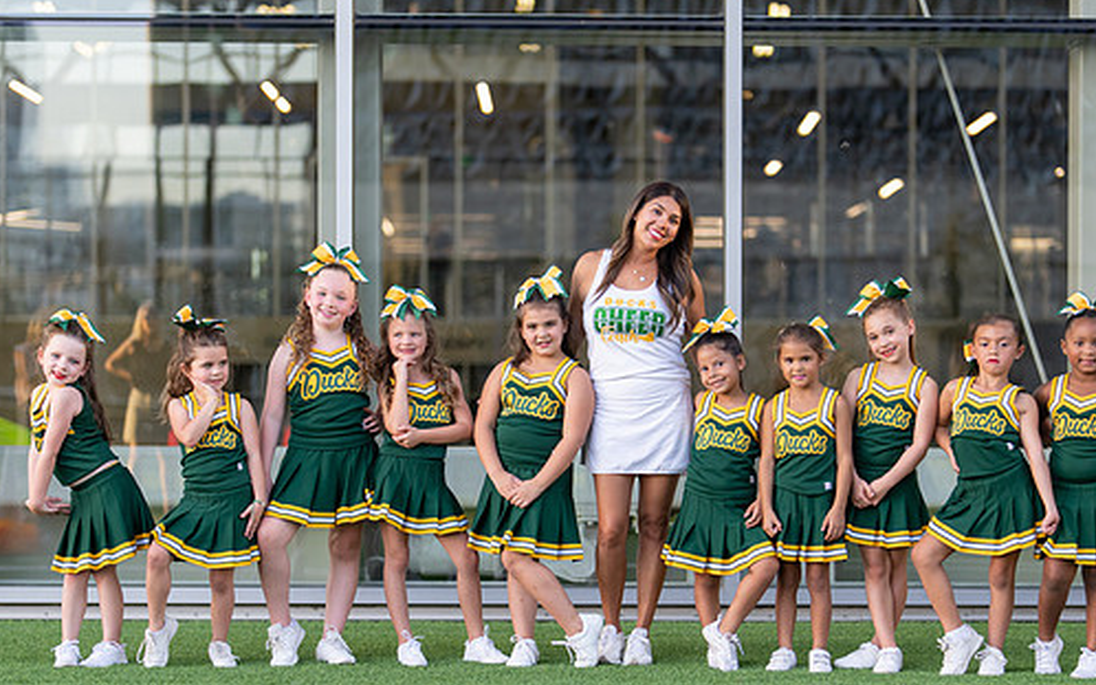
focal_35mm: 95
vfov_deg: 13.7
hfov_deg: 21.9
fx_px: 2837
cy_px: 488
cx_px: 609
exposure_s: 1/1000
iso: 250
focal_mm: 50
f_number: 1.2
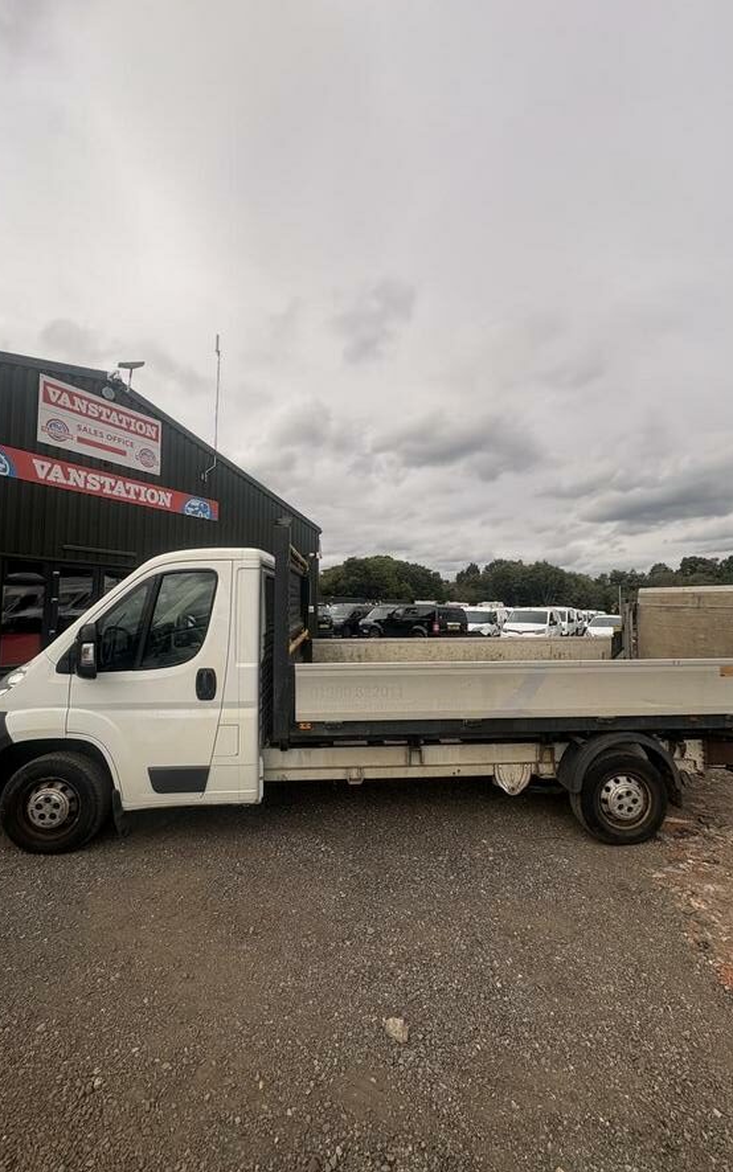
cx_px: 365
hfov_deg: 74.8
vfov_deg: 101.5
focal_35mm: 15
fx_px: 479
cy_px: 582
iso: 50
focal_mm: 2.22
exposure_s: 1/2342
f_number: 2.2
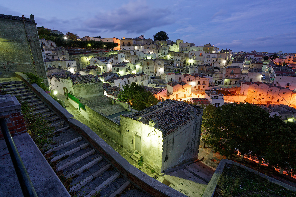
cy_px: 98
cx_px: 148
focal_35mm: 17
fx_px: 140
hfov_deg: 93.3
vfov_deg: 70.5
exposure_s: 5
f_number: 8
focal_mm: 17
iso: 100
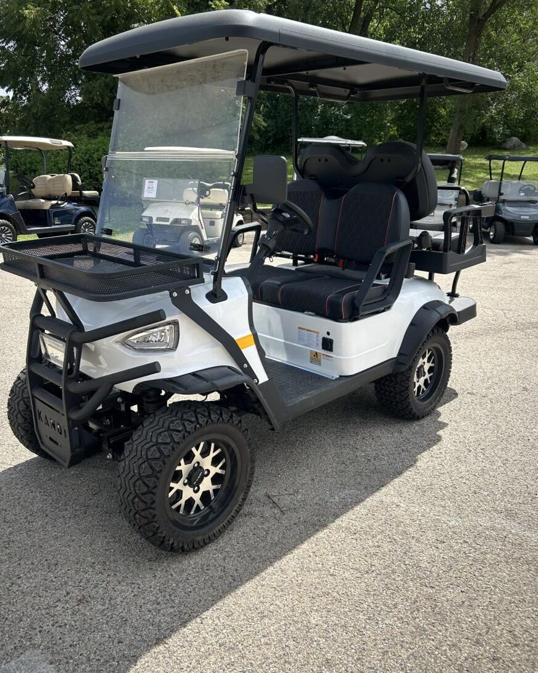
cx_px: 273
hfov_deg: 51.5
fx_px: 557
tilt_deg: -14.7
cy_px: 342
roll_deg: -0.9
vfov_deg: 62.2
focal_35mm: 28
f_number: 1.5
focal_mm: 5.7
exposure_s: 1/2353
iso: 50
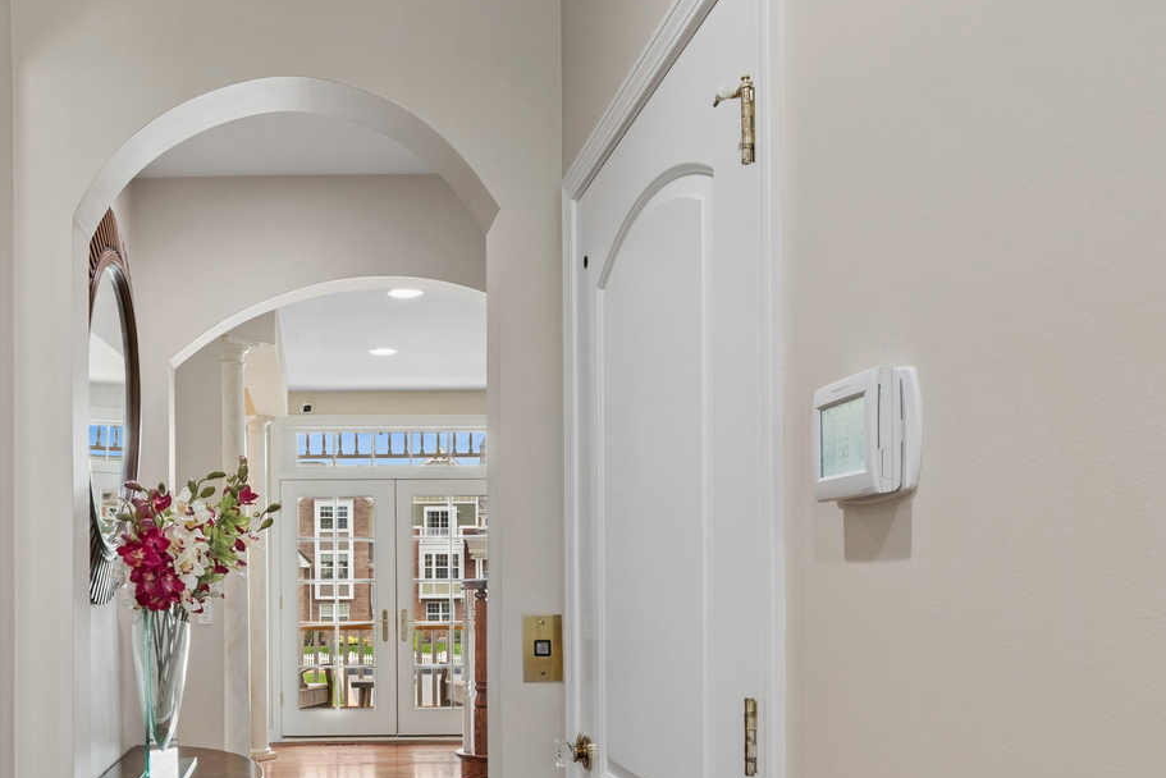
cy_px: 584
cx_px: 329
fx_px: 1037
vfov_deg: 40.0
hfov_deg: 56.5
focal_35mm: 32
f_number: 8
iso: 250
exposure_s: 1/6
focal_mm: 12
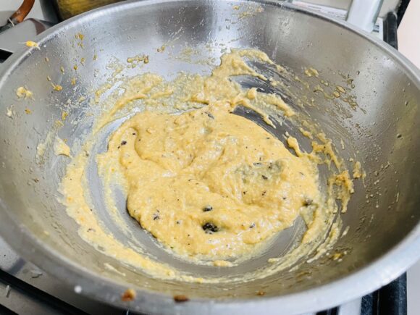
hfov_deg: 67.3
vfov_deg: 53.1
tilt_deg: -45.9
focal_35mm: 26
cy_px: 158
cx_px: 210
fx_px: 315
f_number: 1.6
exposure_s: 1/50
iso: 250
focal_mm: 4.2
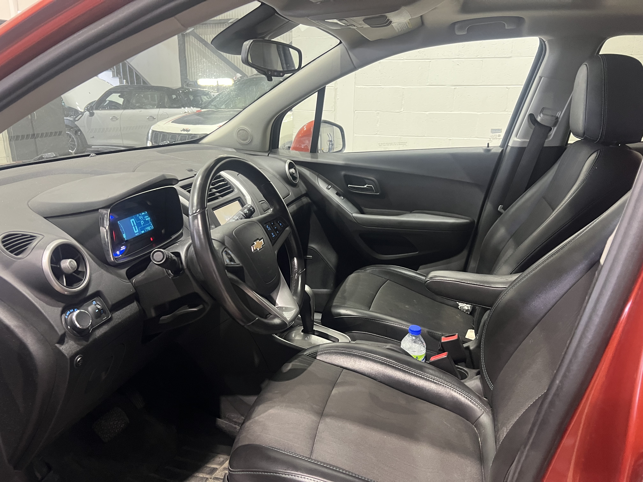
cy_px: 241
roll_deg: -0.9
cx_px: 322
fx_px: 483
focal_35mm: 26
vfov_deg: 53.1
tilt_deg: -15.9
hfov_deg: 67.3
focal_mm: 5.7
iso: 320
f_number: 1.5
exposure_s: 1/60
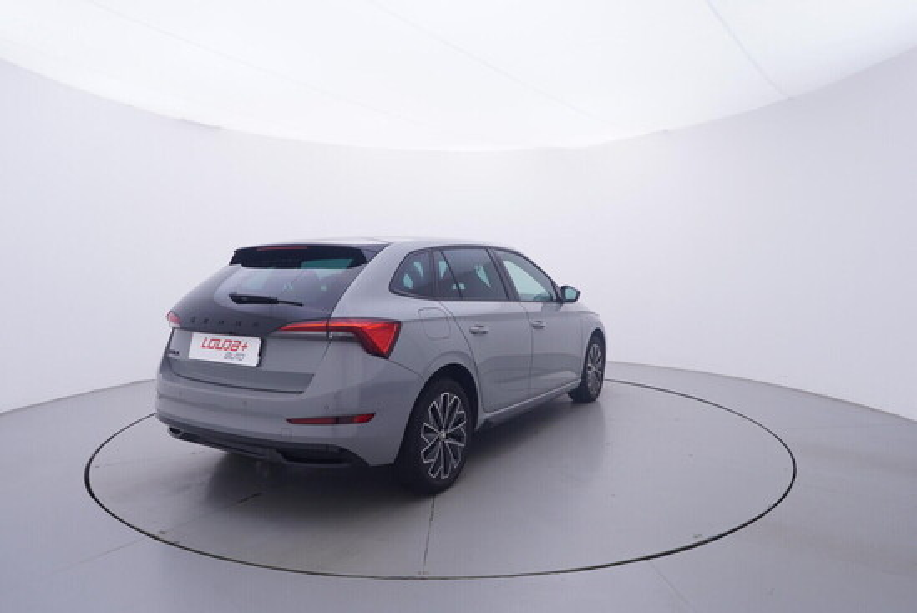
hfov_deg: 77.3
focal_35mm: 22
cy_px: 306
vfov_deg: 56.2
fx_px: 574
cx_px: 458
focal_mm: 15
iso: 200
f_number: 5
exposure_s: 1/80
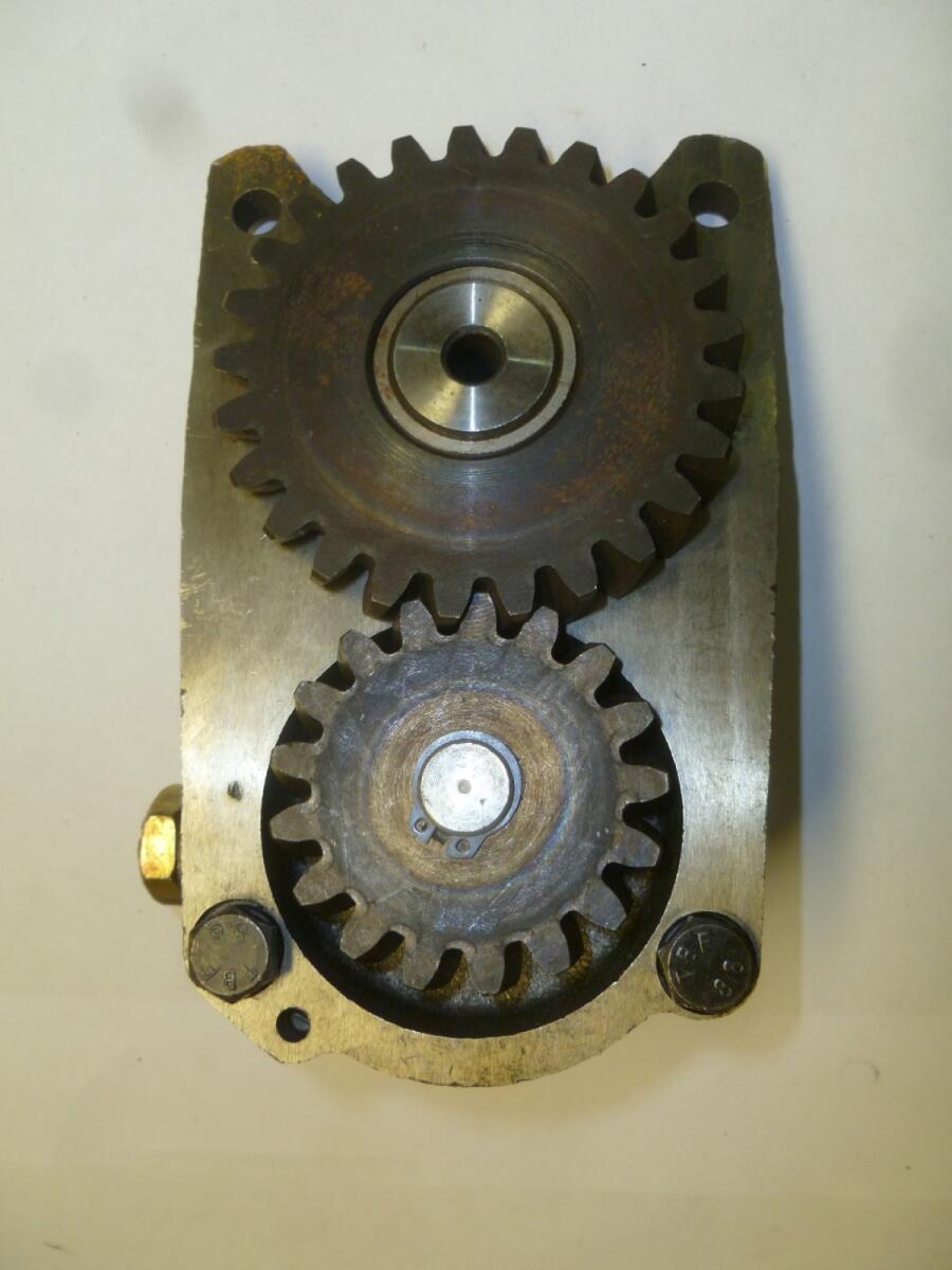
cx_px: 476
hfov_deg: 49.7
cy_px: 635
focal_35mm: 28
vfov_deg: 63.4
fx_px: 1027
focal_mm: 5
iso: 160
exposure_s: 1/30
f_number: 3.3
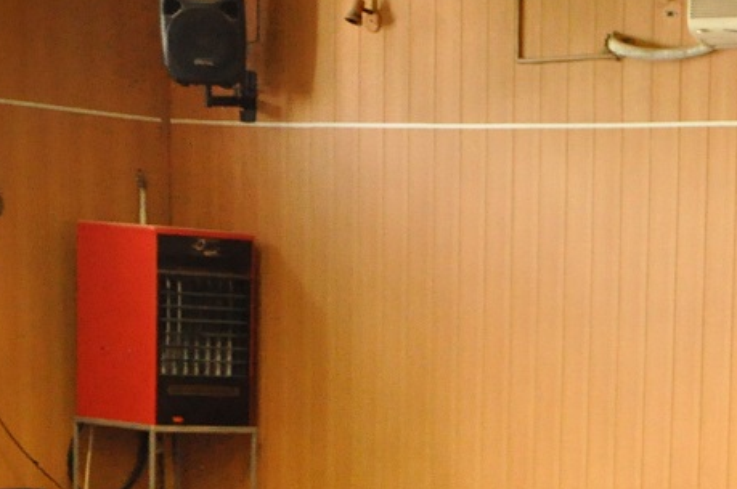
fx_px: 3292
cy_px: 754
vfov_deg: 8.3
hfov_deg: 12.2
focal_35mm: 161
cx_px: 1063
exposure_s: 1/50
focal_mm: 34
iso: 3200
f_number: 5
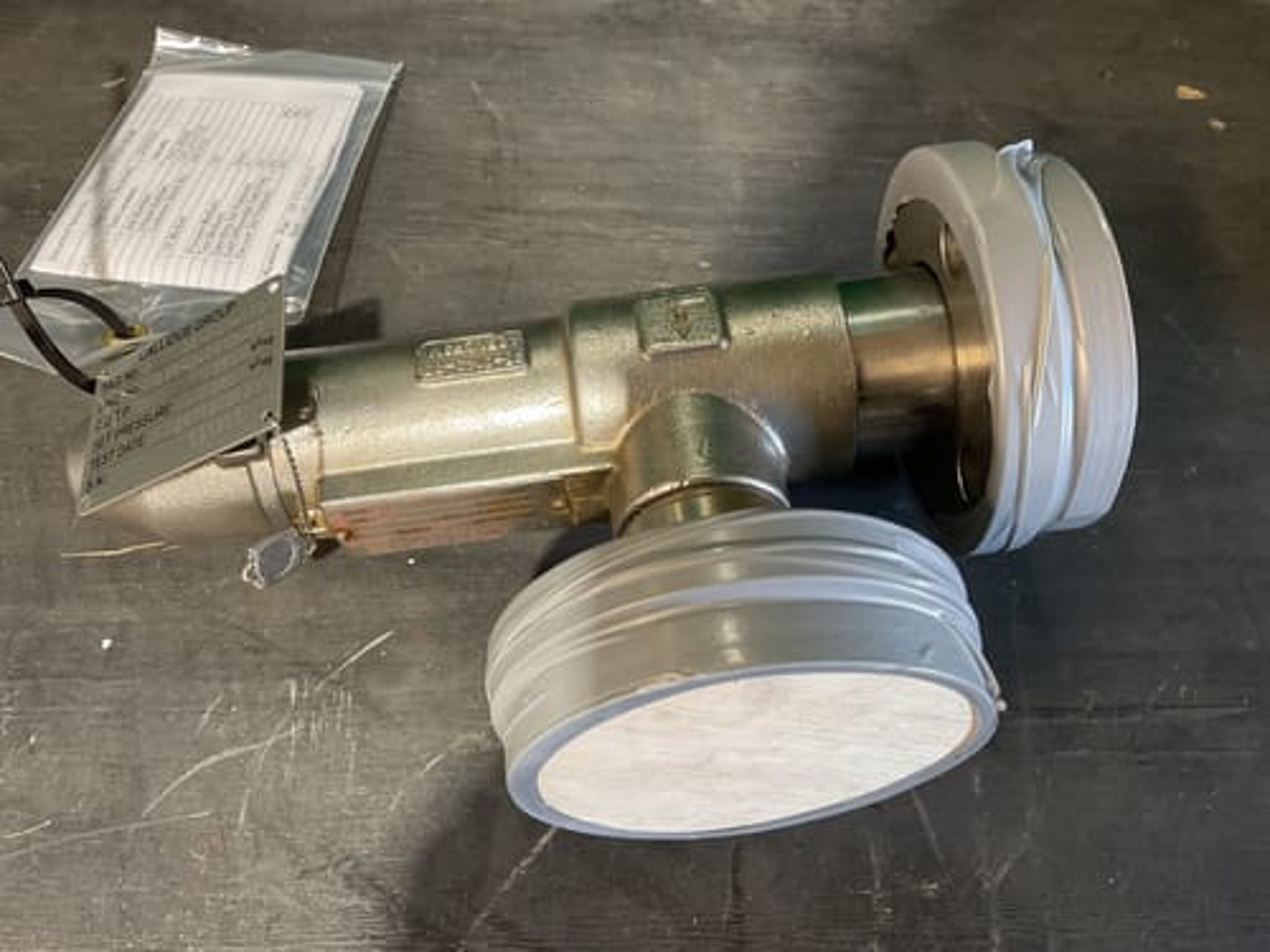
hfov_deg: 61.7
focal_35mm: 29
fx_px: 1064
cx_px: 635
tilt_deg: -63.2
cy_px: 476
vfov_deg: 48.2
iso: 100
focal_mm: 3
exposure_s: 1/50
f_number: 1.8
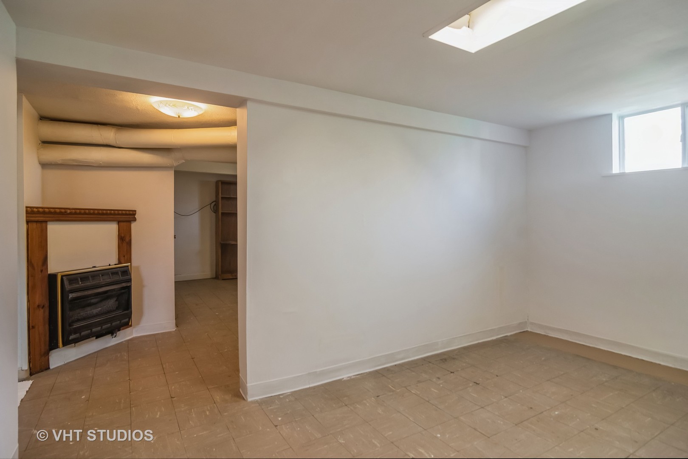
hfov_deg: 90.0
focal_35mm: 18
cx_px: 344
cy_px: 230
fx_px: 344
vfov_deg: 67.4
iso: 200
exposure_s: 1/13
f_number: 8
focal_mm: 12
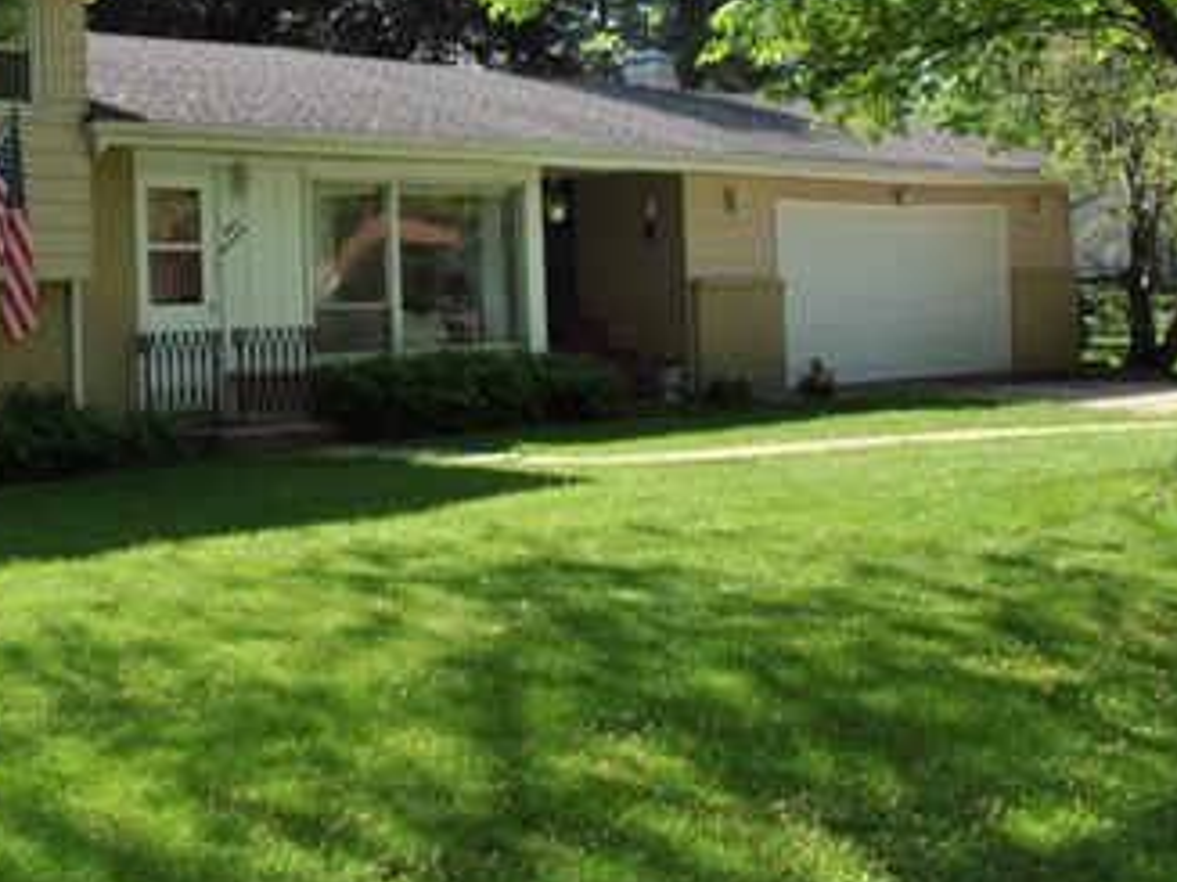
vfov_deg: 21.4
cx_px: 234
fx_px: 2311
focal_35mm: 68
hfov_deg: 28.0
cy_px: 205
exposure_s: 1/200
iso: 100
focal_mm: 24
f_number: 8
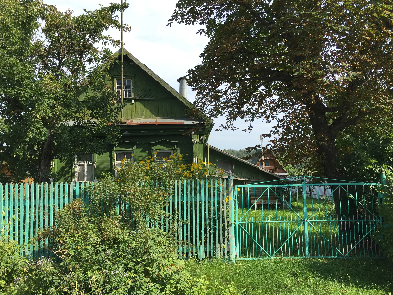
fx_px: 363
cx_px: 185
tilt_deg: +4.3
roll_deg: +0.8
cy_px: 144
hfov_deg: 56.8
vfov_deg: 44.2
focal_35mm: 32
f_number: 2.2
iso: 25
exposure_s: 1/777
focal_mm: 4.15
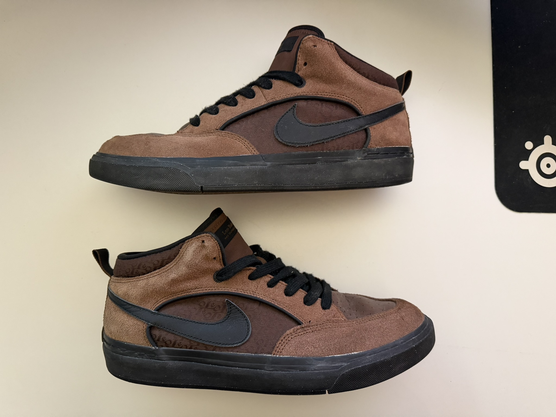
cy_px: 208
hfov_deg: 71.6
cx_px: 278
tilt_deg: -85.5
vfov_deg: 56.8
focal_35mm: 24
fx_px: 385
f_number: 1.78
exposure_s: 1/60
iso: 500
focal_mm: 6.76
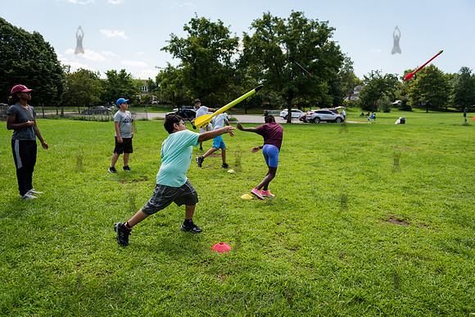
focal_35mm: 24
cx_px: 238
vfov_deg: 53.2
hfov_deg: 73.7
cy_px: 158
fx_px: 317
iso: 200
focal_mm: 24
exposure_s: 1/1000
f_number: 3.5
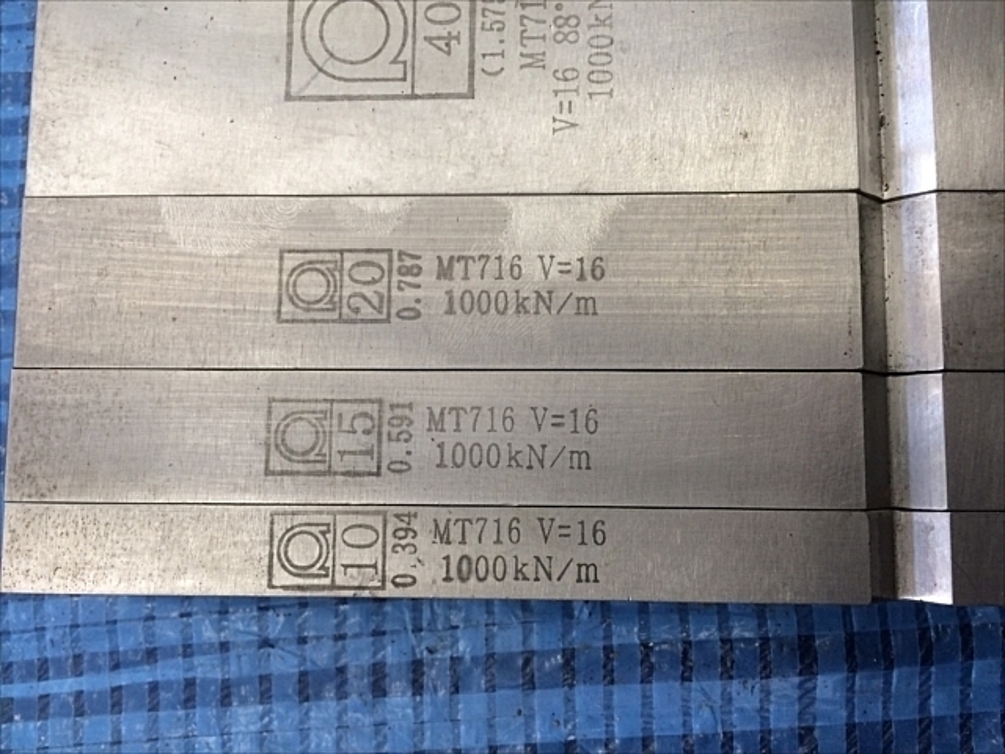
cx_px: 502
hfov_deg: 61.7
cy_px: 377
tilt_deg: -82.9
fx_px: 842
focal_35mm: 29
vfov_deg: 48.2
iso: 32
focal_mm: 4.15
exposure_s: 1/30
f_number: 2.2
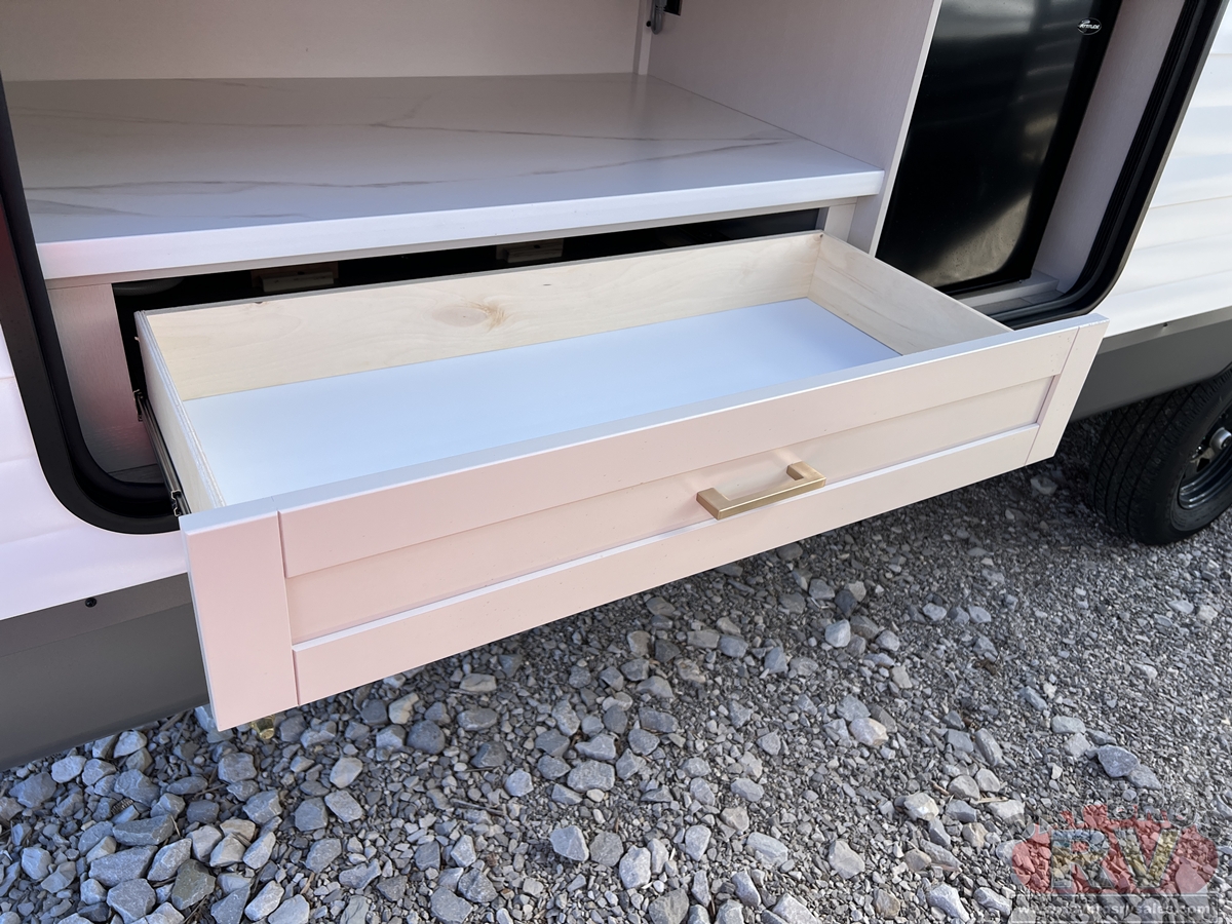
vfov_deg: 53.1
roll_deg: -2.2
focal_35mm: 26
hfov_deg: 67.3
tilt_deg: -32.6
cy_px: 462
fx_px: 925
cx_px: 616
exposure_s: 1/1038
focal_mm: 5.7
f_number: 1.5
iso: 50
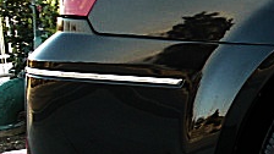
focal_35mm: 112
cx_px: 378
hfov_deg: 17.6
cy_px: 70
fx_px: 814
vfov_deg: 10.8
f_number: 2.8
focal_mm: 6.3
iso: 200
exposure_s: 1/100
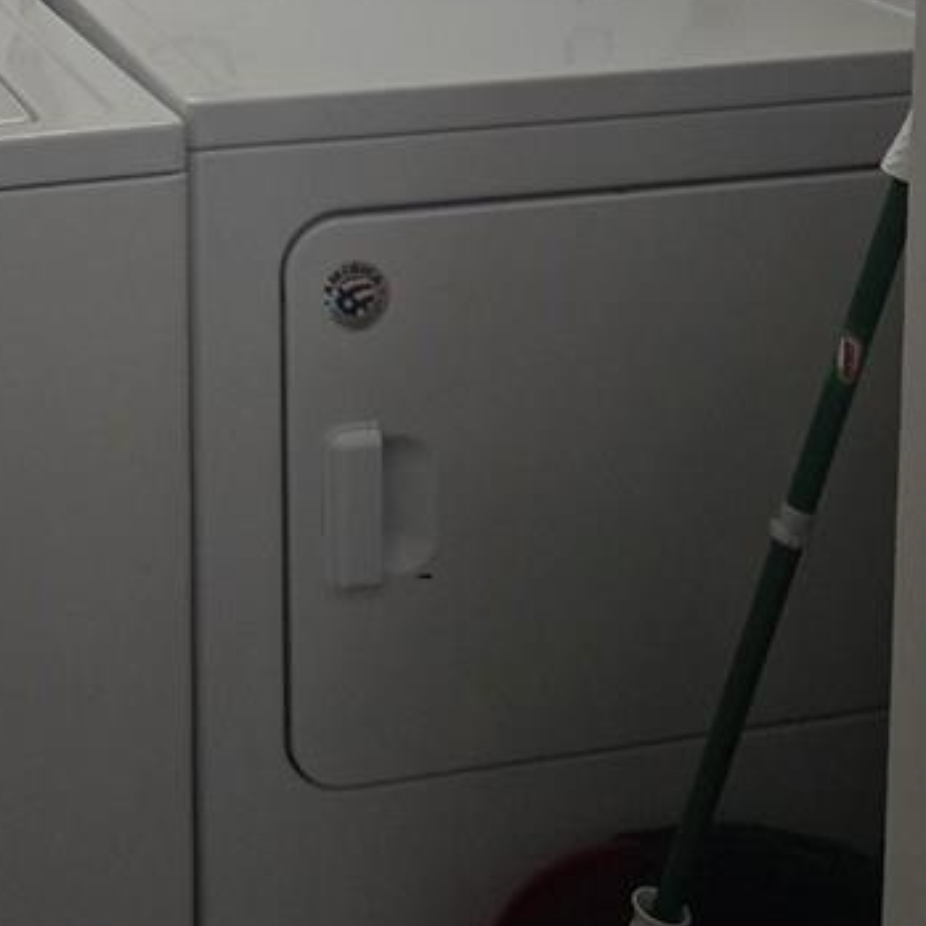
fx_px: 2119
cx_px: 29
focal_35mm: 70
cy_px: -122
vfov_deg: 23.0
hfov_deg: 23.7
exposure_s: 1/120
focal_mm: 6.3
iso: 500
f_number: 1.7
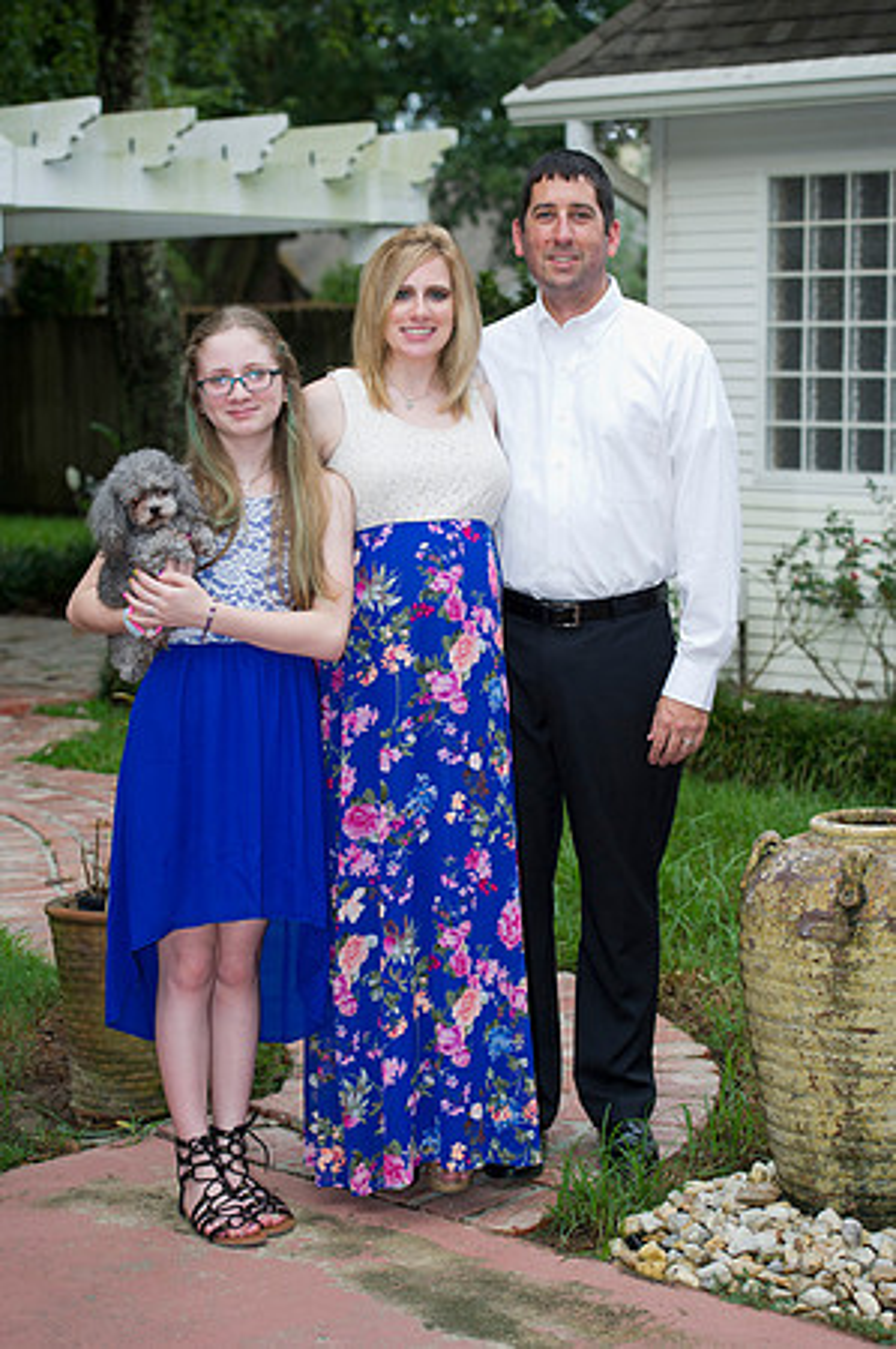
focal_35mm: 70
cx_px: 448
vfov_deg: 28.9
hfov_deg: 19.4
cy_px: 674
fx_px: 2619
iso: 640
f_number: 4
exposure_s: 1/250
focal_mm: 70
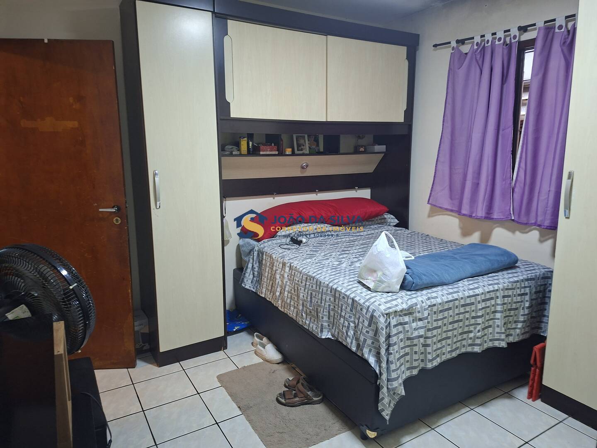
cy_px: 224
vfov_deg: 58.9
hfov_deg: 73.9
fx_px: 397
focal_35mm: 23
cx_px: 298
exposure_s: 1/30
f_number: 1.8
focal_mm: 5.54
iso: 400
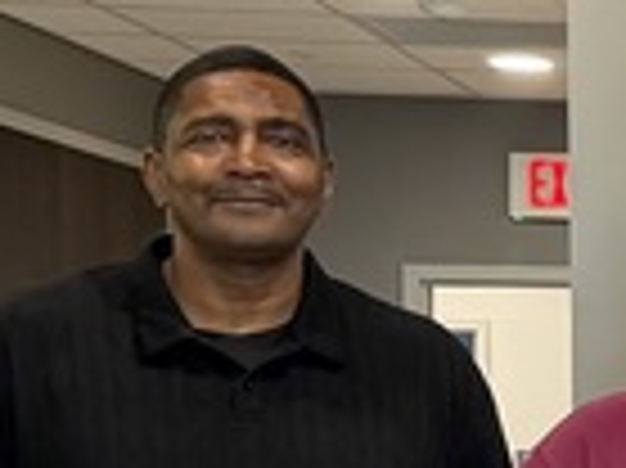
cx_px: 1815
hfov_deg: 9.2
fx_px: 3198
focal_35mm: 177
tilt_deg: -1.2
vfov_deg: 8.3
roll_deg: -1.0
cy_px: 621
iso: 160
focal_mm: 6.76
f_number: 1.78
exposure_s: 1/60
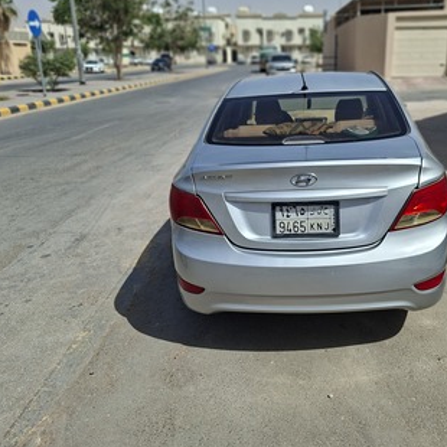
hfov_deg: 53.5
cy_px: 214
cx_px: 279
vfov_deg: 54.0
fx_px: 438
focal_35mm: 30
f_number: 1.8
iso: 50
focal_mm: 5.54
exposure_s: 1/2160
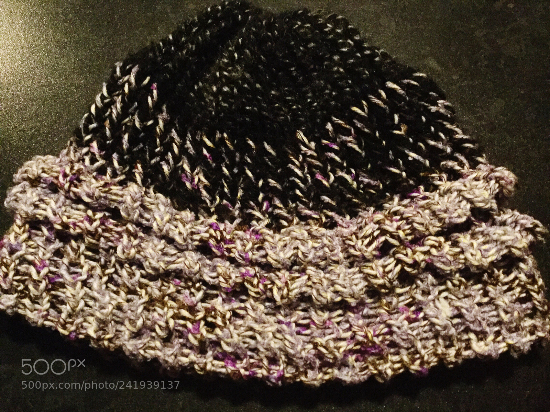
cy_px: 206
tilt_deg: -69.6
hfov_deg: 58.4
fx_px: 493
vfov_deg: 45.4
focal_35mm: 31
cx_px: 275
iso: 800
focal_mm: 3.3
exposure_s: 1/17
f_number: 2.4
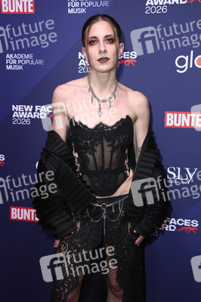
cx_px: 100
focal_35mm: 48
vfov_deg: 41.1
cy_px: 151
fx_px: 403
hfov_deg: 28.0
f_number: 5.6
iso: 800
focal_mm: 48
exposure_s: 1/250
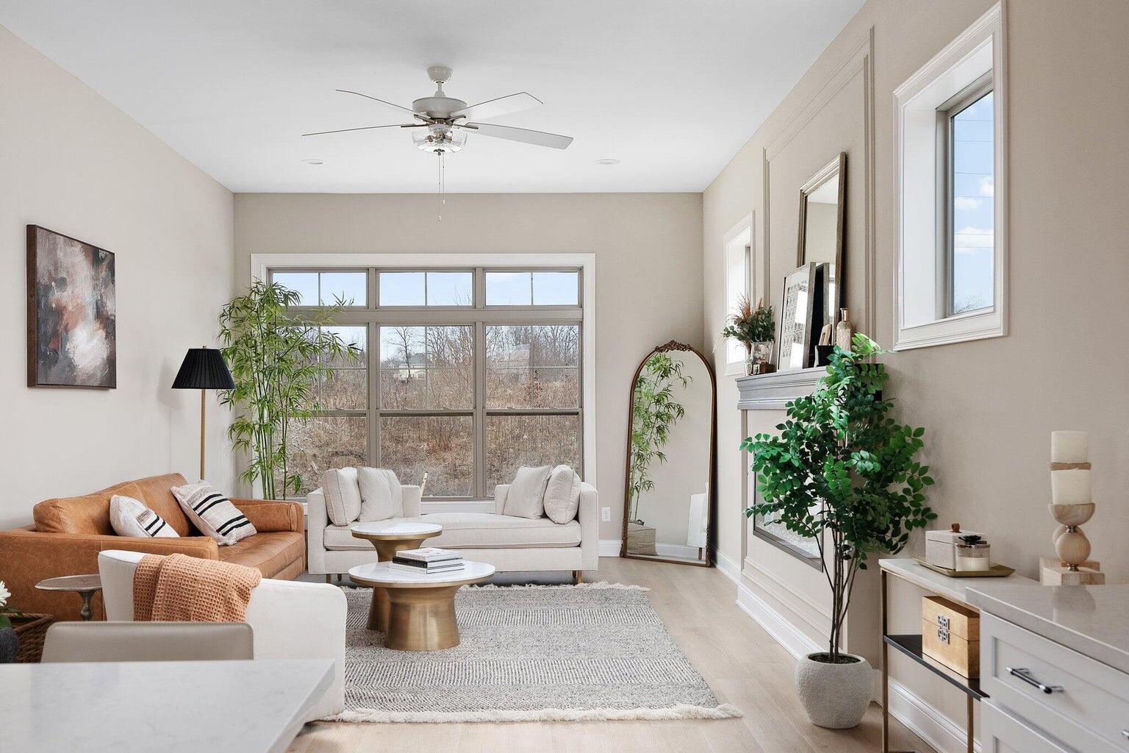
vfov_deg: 36.9
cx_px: 564
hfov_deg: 53.1
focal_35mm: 36
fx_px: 1129
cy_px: 376
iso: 320
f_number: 5.6
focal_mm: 24
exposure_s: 1/6
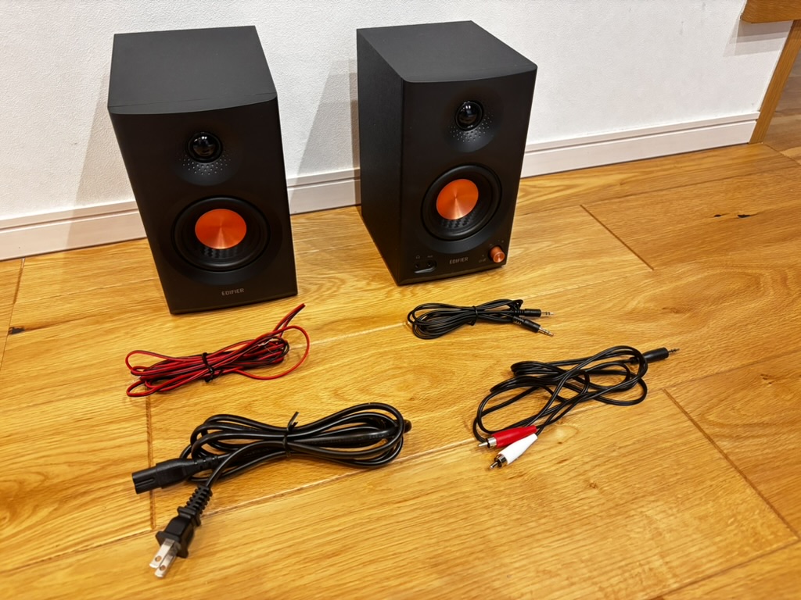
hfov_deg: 67.3
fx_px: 602
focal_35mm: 26
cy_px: 300
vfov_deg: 53.1
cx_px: 400
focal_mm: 5.96
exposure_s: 1/60
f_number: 1.6
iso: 320
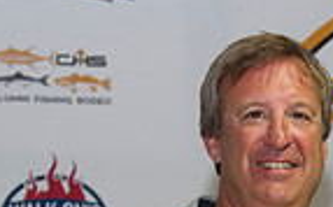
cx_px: 363
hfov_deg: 13.8
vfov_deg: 8.4
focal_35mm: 149
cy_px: 405
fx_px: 1351
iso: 500
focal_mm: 36
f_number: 3.5
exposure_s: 1/250
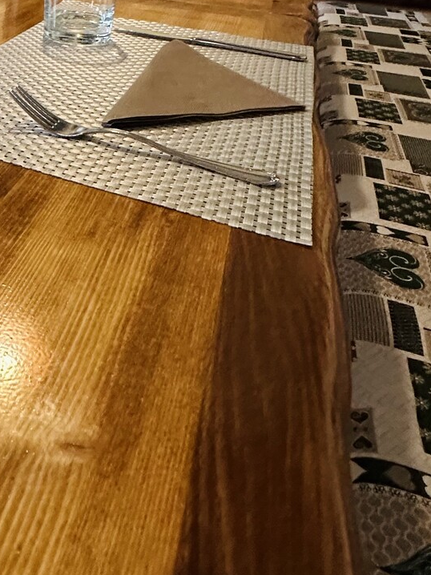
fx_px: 648
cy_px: 59
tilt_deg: -17.9
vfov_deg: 43.8
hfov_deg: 31.8
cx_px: -62
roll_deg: -2.3
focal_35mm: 39
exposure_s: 1/50
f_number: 2.2
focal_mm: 2.22
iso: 500
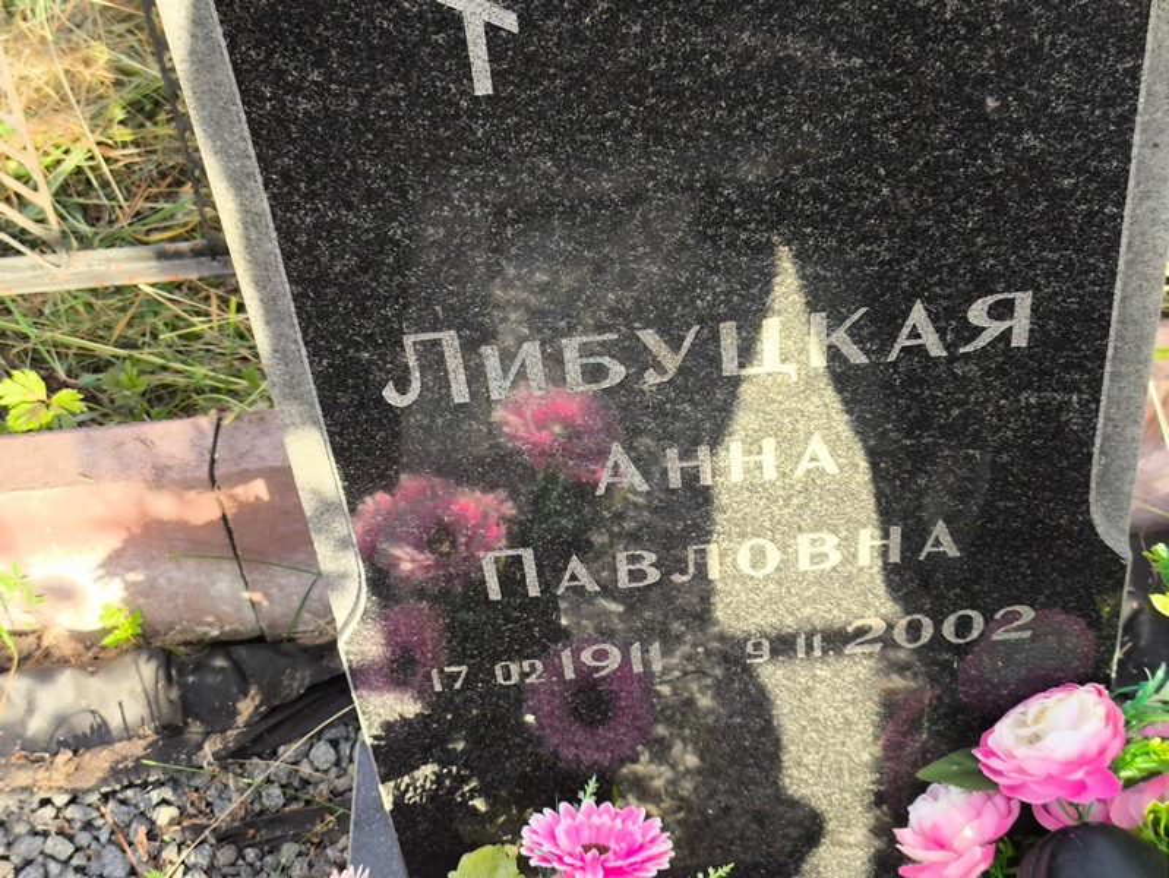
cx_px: 584
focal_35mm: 50
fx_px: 1689
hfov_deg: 38.2
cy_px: 439
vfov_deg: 29.1
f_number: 1.7
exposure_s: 1/170
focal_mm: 4.71
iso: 50
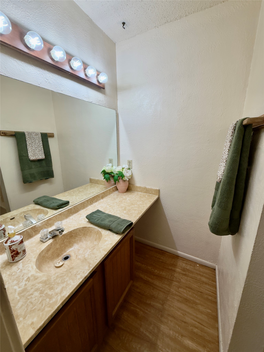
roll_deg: -0.2
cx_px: 132
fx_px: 142
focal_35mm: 14
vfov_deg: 102.1
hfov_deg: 85.7
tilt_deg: -14.3
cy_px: 176
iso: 100
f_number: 2.2
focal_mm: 2.22
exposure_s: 1/120
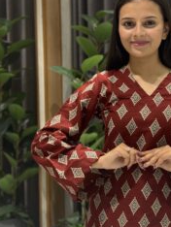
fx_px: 539
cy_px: 151
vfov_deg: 23.7
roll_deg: -0.7
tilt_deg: -7.8
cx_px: 142
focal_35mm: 82
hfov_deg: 17.8
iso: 125
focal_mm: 6.76
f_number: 1.78
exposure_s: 1/50
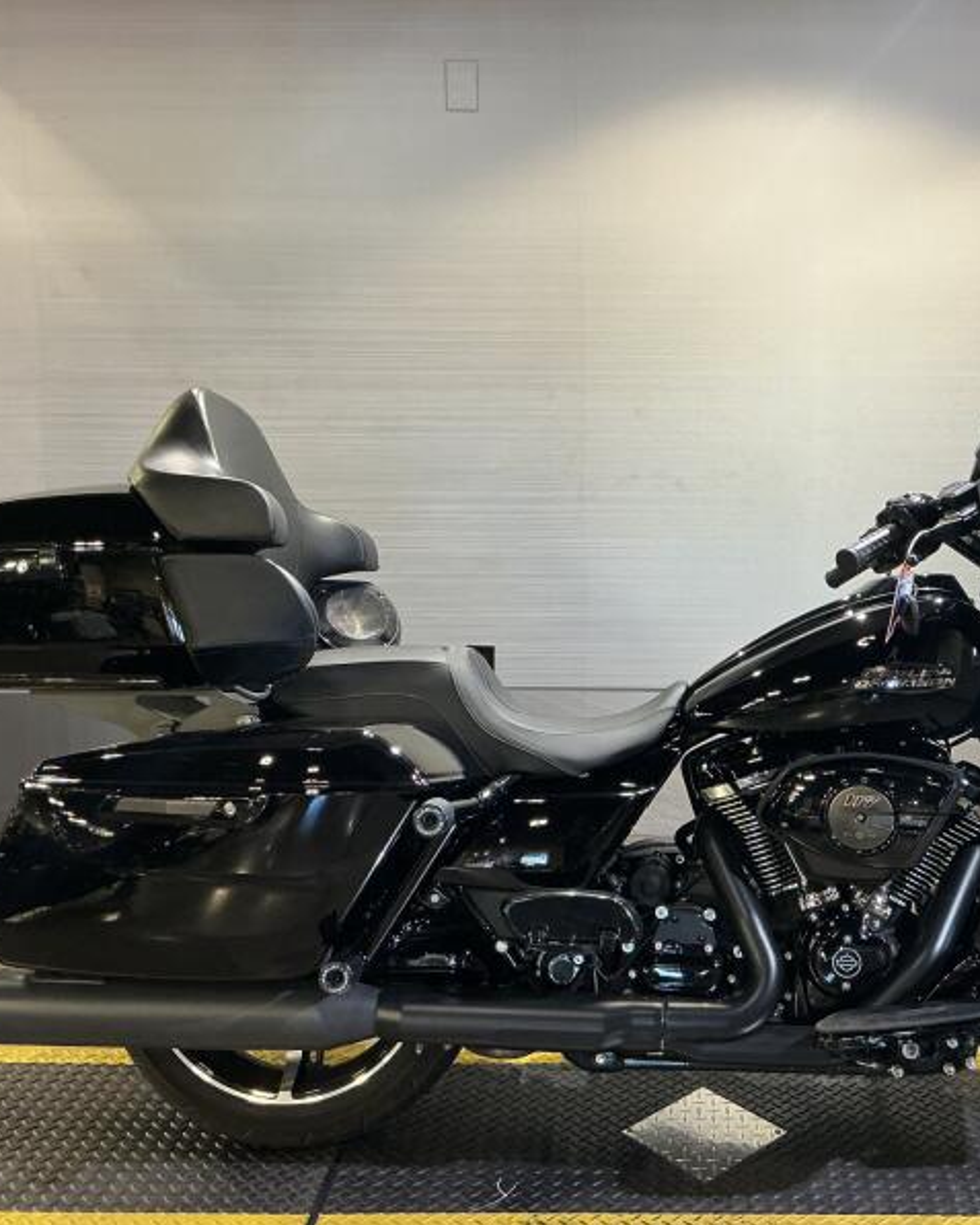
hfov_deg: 38.5
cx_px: 692
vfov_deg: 47.9
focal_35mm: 38
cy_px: 615
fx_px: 1377
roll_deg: -0.7
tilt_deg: -11.4
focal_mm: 3
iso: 100
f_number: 1.8
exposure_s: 1/60
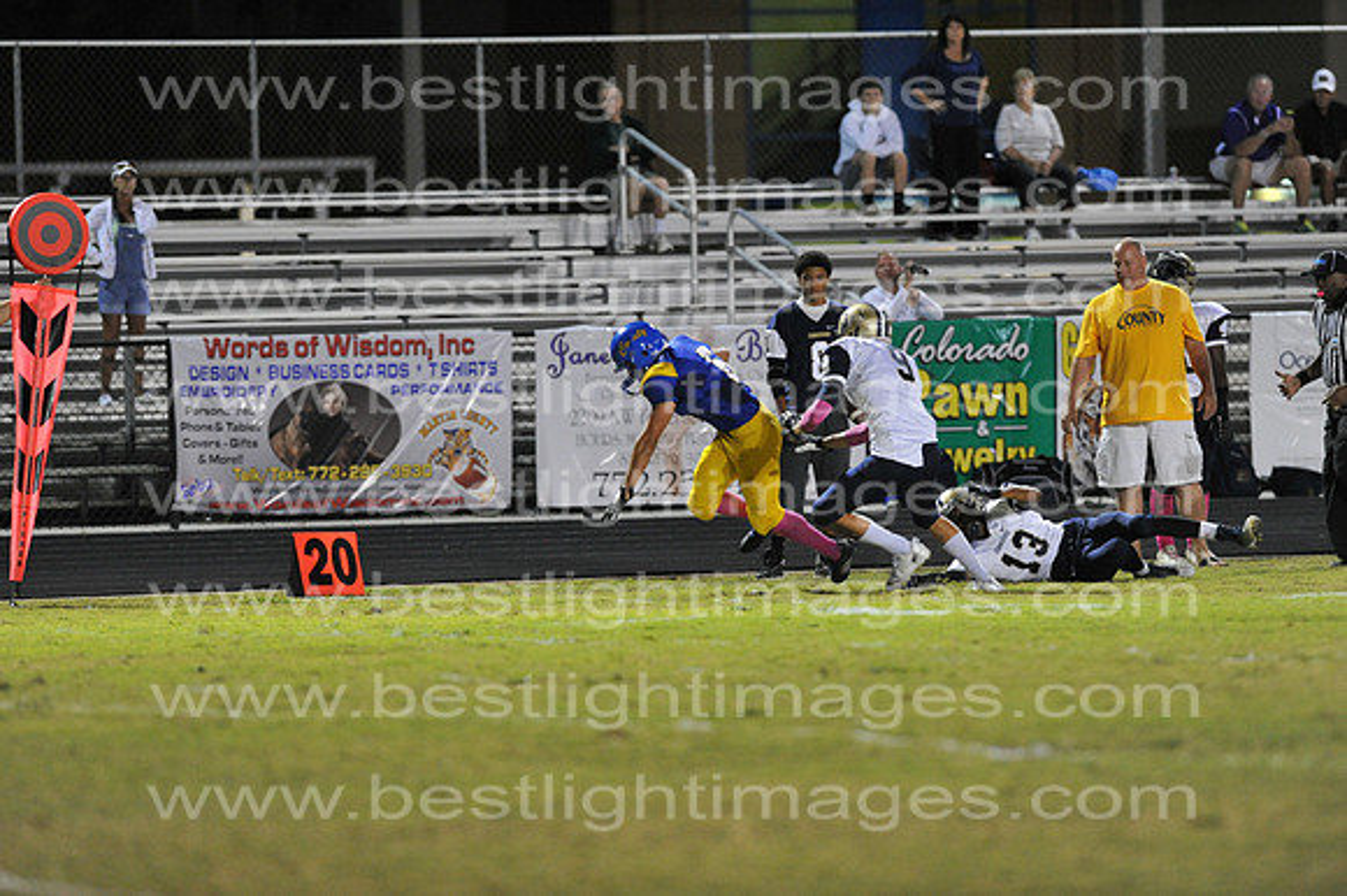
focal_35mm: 300
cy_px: 448
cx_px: 674
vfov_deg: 4.6
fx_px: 11218
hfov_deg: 6.9
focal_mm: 300
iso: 8000
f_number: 4
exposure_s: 1/500
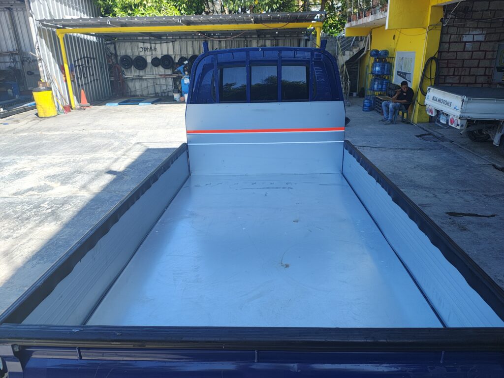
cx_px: 252
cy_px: 189
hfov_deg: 69.4
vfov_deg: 54.9
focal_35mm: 25
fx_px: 364
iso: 100
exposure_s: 1/376
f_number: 1.4
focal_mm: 5.89
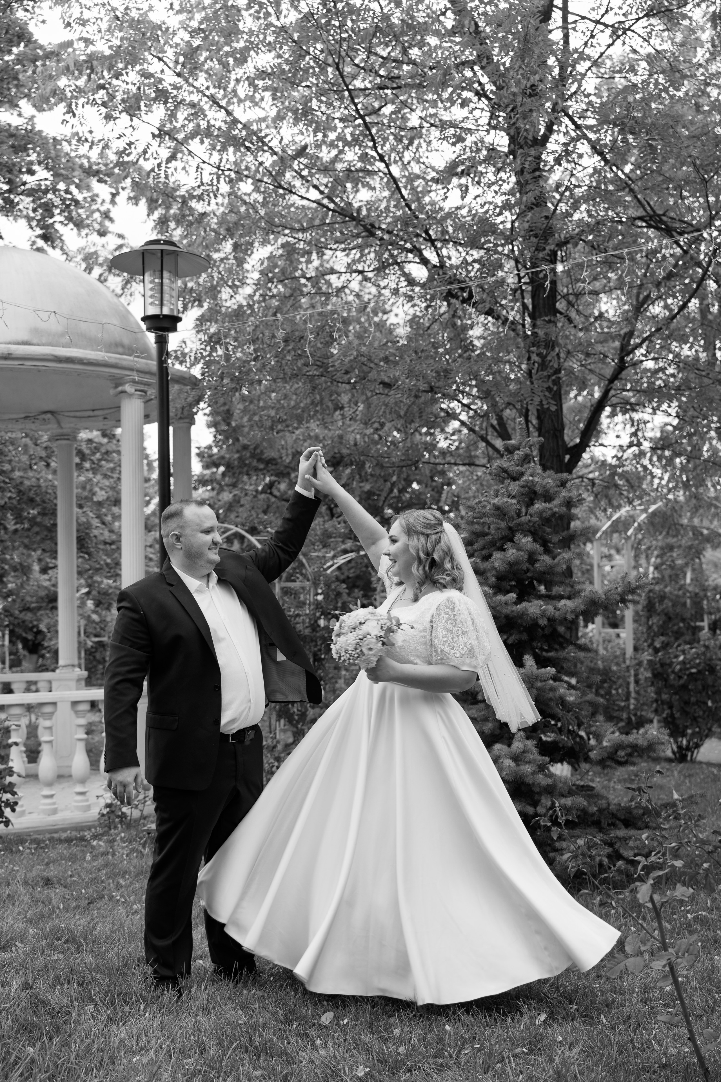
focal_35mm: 41
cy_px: 541
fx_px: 1232
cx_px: 360
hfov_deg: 32.6
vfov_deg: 47.4
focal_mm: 41
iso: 160
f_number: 3.2
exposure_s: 1/320
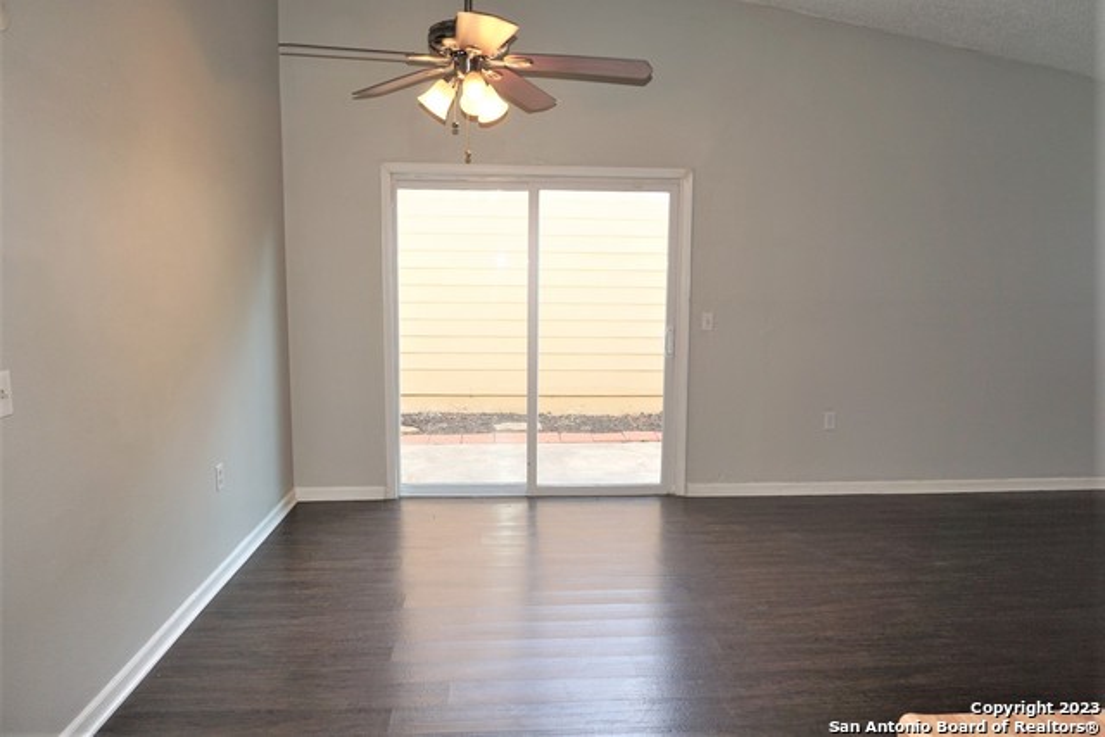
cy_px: 368
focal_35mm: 24
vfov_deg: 53.2
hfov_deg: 73.7
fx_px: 737
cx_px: 552
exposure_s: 1/60
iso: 160
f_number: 4
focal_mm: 16
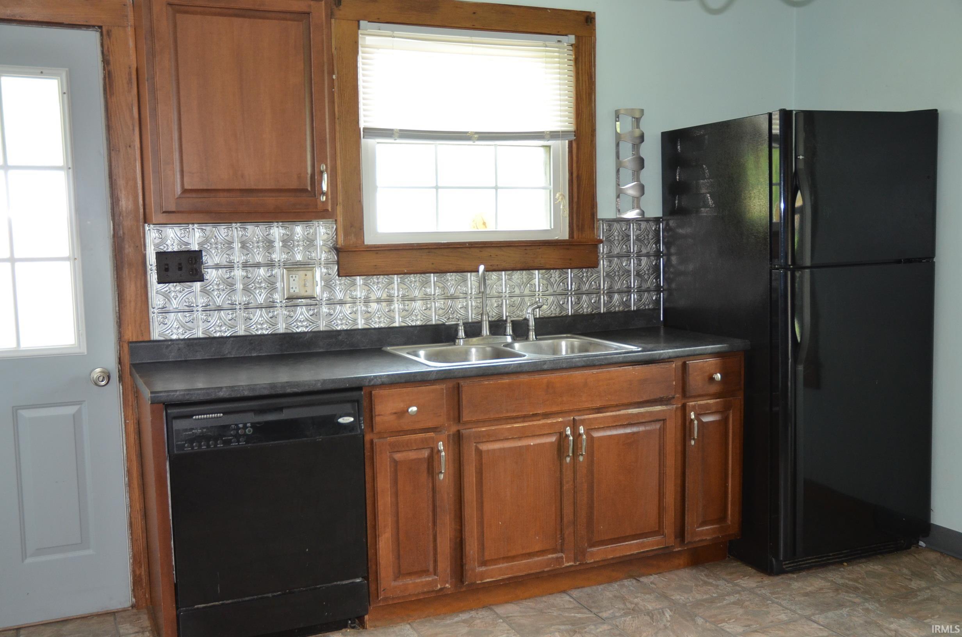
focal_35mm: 38
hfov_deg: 51.4
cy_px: 318
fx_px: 1000
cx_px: 481
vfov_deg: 35.3
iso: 720
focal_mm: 25
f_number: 3.8
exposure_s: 1/60
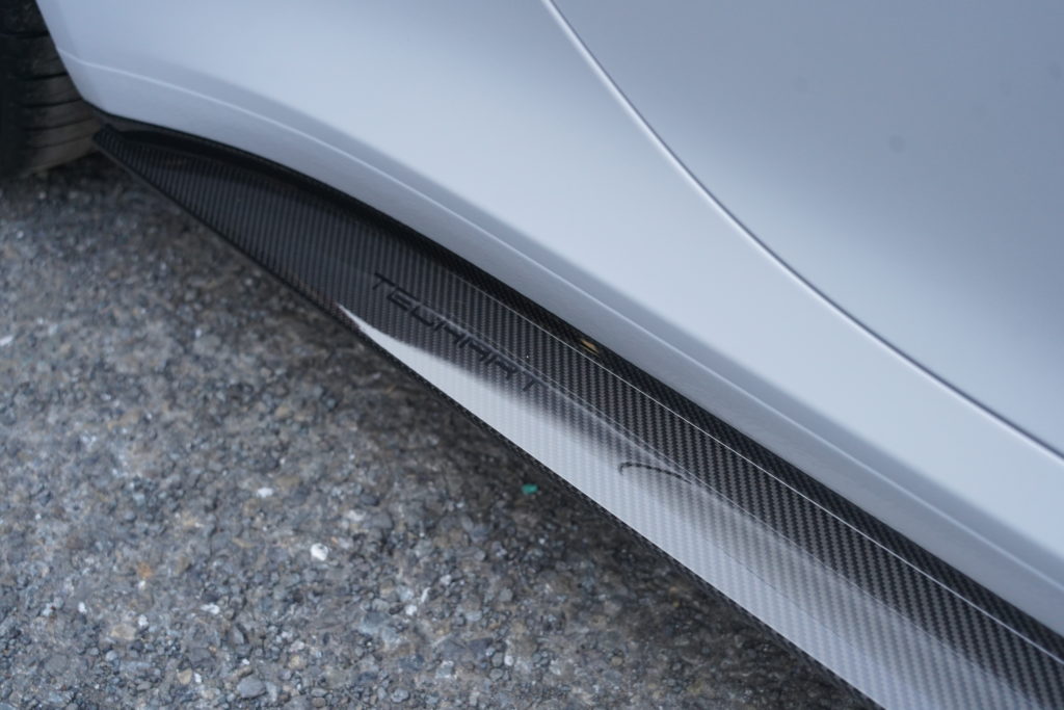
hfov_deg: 47.4
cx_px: 532
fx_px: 1212
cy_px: 355
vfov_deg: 32.6
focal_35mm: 41
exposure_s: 1/160
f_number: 5.6
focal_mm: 41
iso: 1600
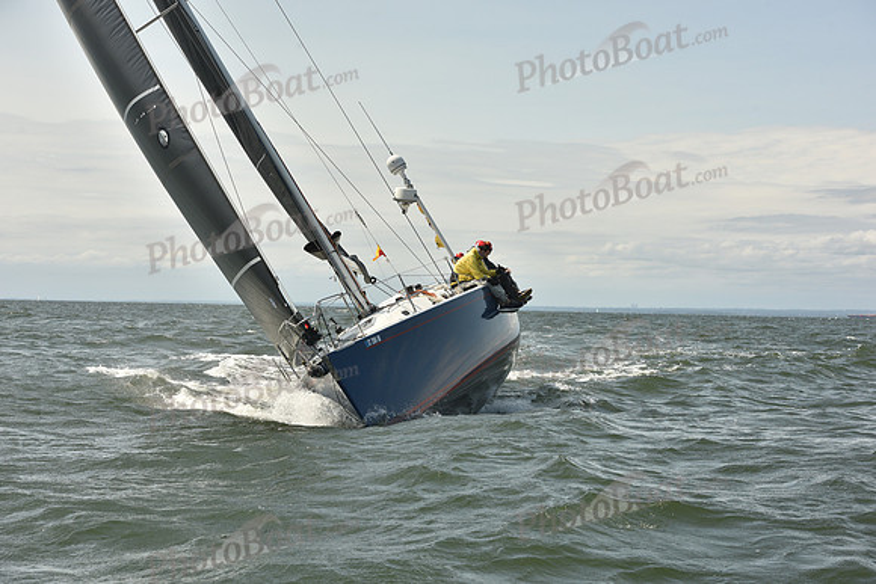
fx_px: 1704
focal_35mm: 70
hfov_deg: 28.8
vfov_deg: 19.5
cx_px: 438
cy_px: 292
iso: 250
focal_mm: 70
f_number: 9
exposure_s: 1/800
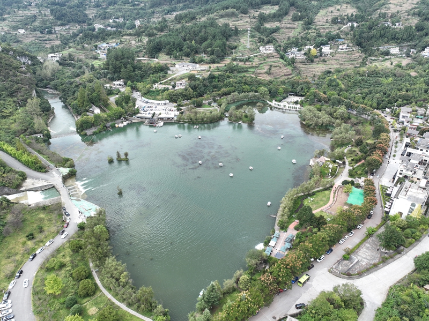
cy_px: 160
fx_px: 297
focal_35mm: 24
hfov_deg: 71.6
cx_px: 214
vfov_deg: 56.8
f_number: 2.8
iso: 100
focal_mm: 12.29
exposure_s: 1/320
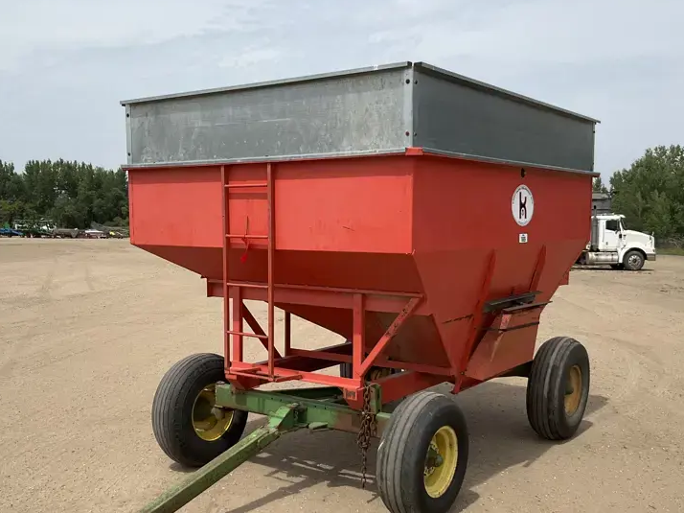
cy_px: 321
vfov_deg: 36.6
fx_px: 770
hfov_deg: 47.8
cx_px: 317
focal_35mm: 39
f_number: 1.8
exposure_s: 1/2667
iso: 25
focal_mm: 3
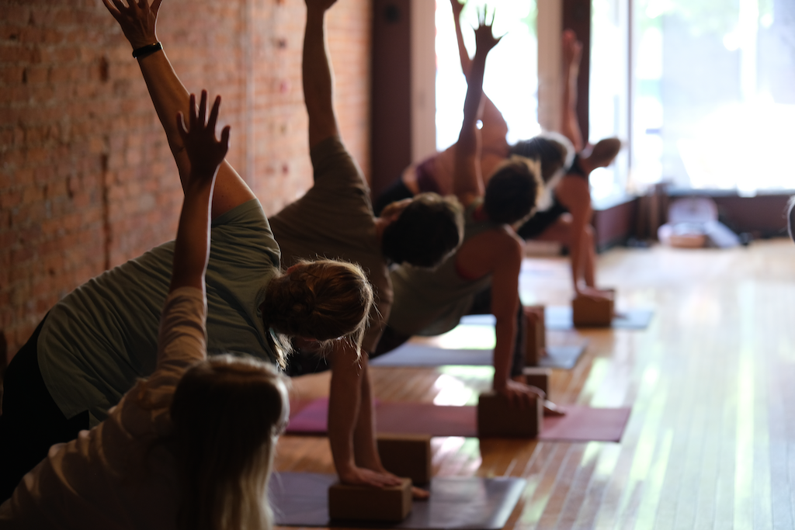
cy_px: 265
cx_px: 398
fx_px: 1855
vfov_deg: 16.3
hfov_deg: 24.2
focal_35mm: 84
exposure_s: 1/125
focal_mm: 56
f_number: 1.6
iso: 640
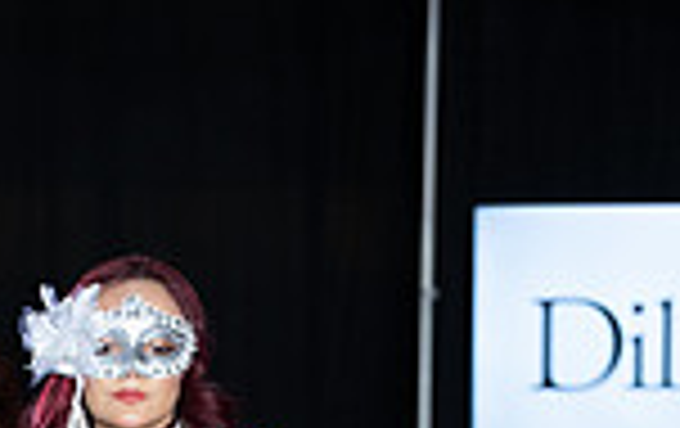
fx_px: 5737
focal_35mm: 309
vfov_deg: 4.2
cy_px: 960
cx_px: 63
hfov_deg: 6.8
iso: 1250
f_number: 5
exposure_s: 1/160
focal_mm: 102
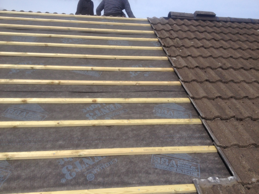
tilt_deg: -9.6
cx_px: 130
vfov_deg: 40.7
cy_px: 97
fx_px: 262
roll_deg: -1.2
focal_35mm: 35
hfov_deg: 52.6
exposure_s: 1/2513
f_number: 2.4
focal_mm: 4.28
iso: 50
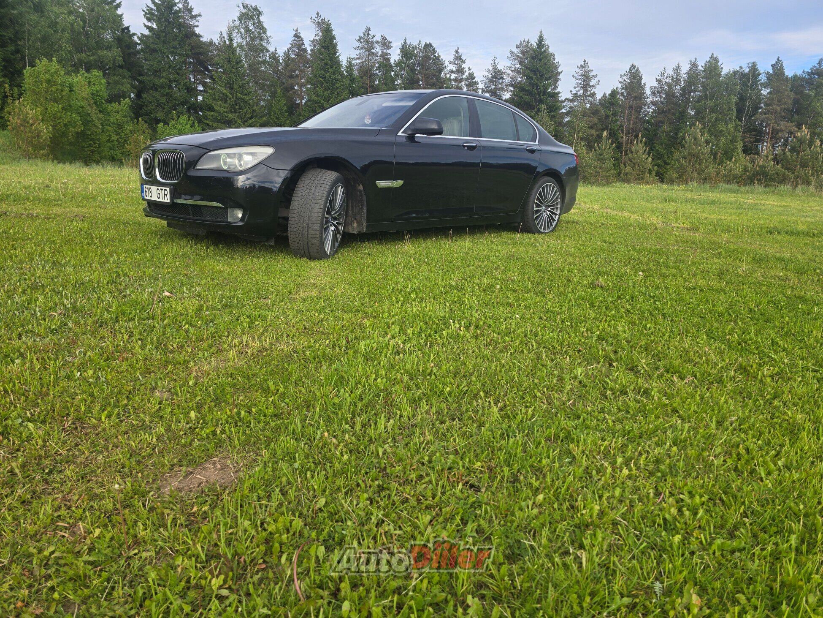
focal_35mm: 23
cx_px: 412
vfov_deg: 58.9
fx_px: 547
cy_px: 309
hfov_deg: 73.9
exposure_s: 1/372
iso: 12
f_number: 1.7
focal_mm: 6.3
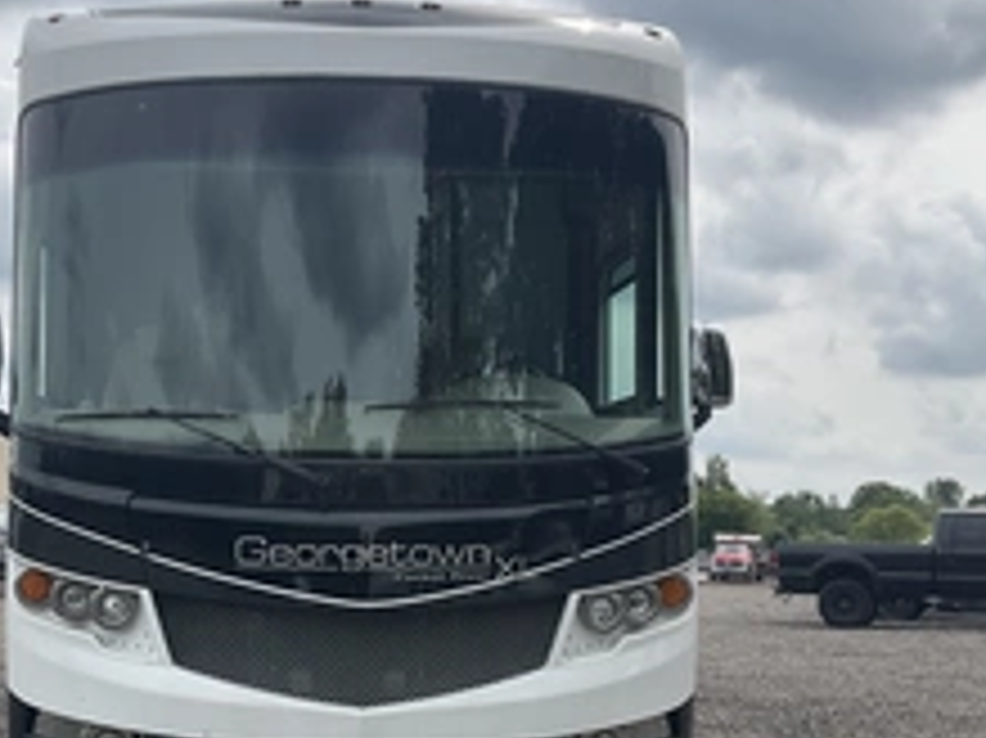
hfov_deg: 35.8
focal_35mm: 53
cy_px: 482
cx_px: 320
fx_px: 1509
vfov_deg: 27.4
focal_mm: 3
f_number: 1.8
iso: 25
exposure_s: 1/1912
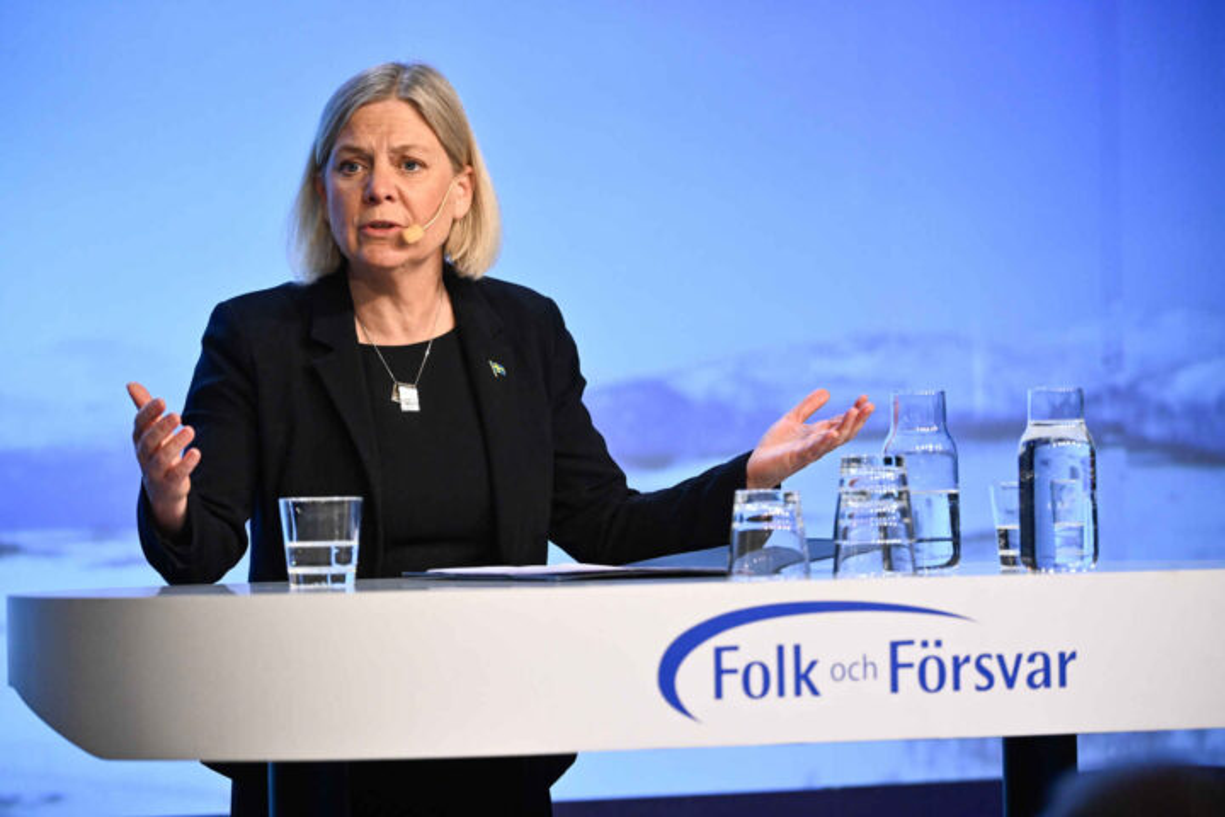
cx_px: 612
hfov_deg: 8.6
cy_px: 408
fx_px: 8166
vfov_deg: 5.7
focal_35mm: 240
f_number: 4
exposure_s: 1/250
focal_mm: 240
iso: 2500
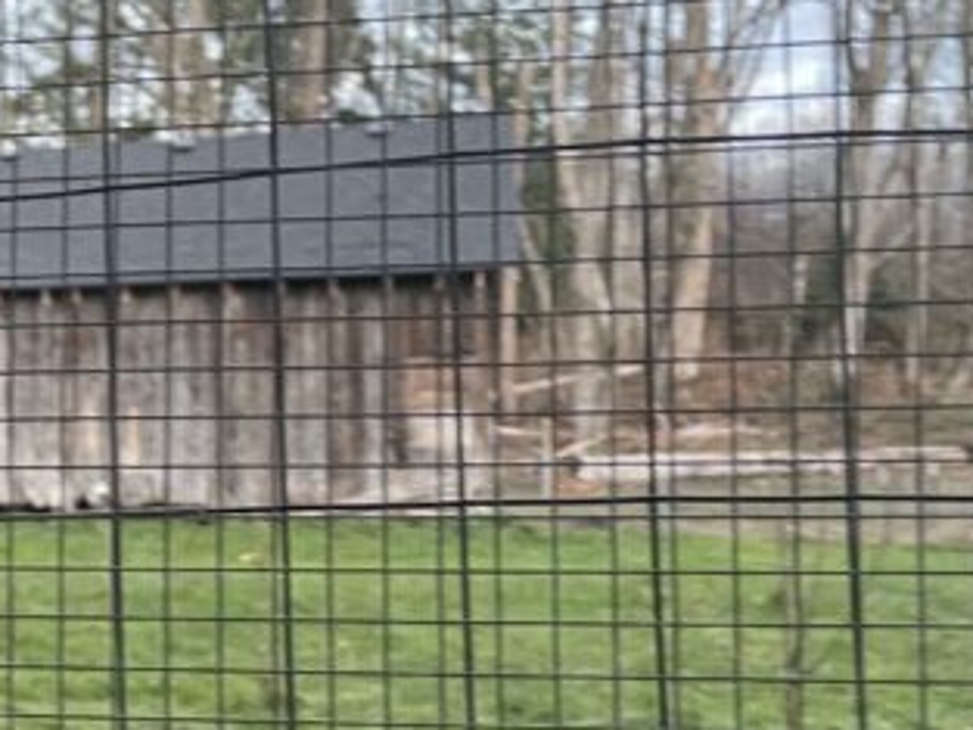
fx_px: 2390
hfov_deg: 20.6
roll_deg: +0.2
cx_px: -357
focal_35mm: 85
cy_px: 531
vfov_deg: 17.3
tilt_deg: +5.7
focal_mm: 4.2
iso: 125
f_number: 1.6
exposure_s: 1/86
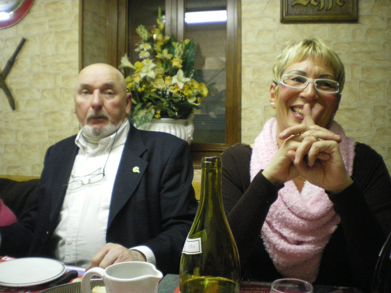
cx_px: 196
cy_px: 146
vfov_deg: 39.7
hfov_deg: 51.4
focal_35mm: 36
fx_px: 407
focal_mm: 6.3
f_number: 3.1
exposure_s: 1/30
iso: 800
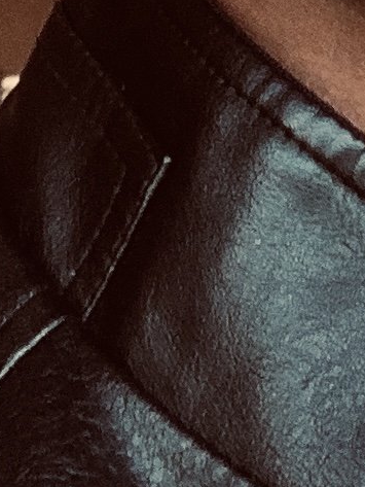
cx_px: 633
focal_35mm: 209
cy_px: -524
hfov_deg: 6.9
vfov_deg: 8.9
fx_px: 2937
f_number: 2.2
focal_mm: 2.87
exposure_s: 1/60
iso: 125
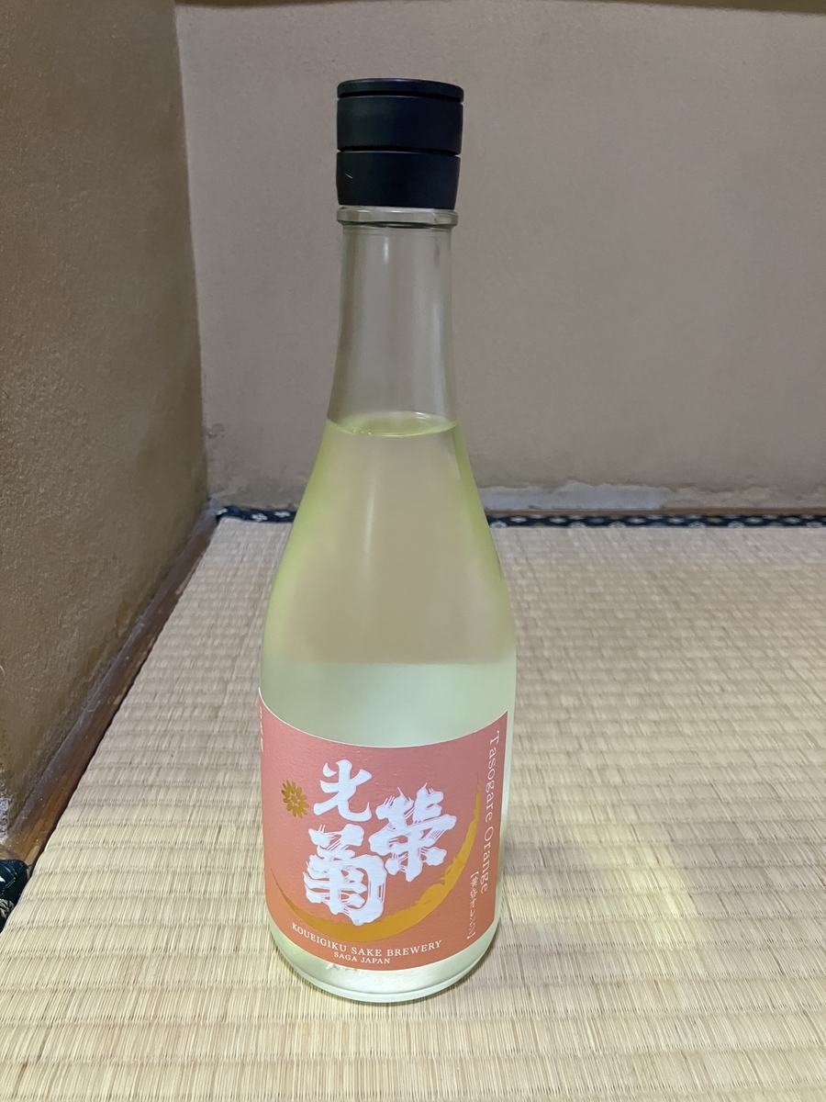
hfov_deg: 49.7
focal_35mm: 28
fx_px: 891
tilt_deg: -18.5
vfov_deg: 63.4
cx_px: 413
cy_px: 551
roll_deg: +0.4
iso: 320
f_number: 1.8
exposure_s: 1/50
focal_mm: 3.99
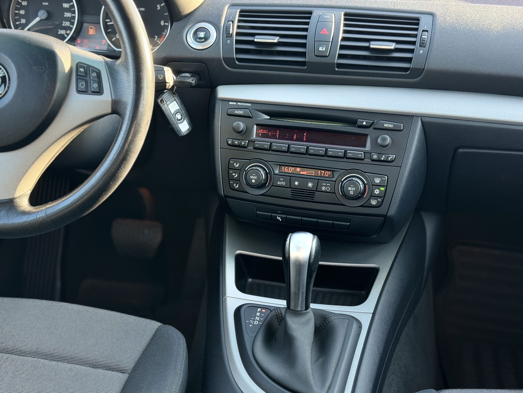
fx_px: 725
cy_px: 196
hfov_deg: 39.7
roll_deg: +0.3
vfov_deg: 30.3
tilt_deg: -21.5
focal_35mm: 48
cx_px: 262
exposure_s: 1/85
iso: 100
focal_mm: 6.76
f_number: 1.78
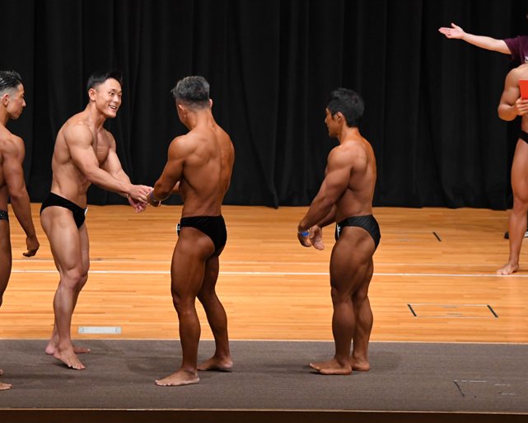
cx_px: 214
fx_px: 3579
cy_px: 212
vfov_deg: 6.8
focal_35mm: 229
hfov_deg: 8.4
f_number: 5.6
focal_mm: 135
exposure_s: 1/400
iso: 4000
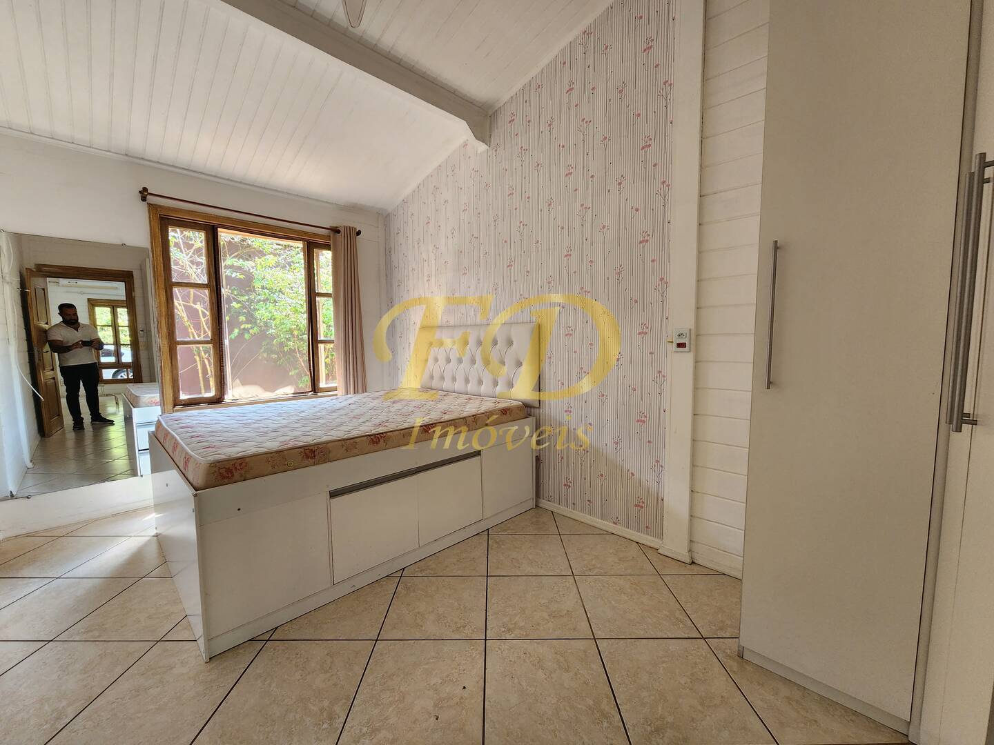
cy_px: 372
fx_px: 373
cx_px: 497
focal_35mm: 13
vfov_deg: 89.9
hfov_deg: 106.2
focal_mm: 2.2
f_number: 2.2
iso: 125
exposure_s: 1/60
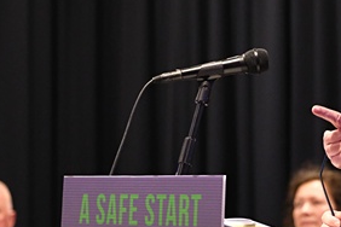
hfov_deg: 8.6
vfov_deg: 5.8
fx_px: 2254
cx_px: 232
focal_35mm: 238
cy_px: 110
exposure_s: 1/100
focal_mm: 74.4
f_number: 2.8
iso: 6400
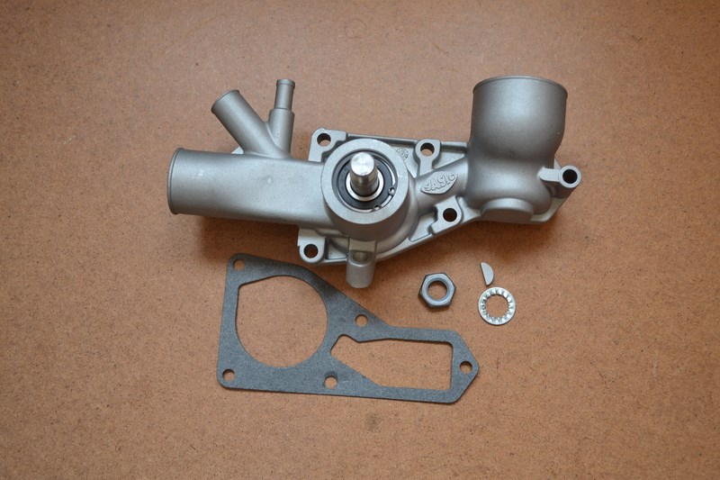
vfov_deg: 34.2
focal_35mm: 39
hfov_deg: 49.6
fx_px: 780
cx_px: 360
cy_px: 240
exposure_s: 1/40
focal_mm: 26
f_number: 4.2
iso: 400
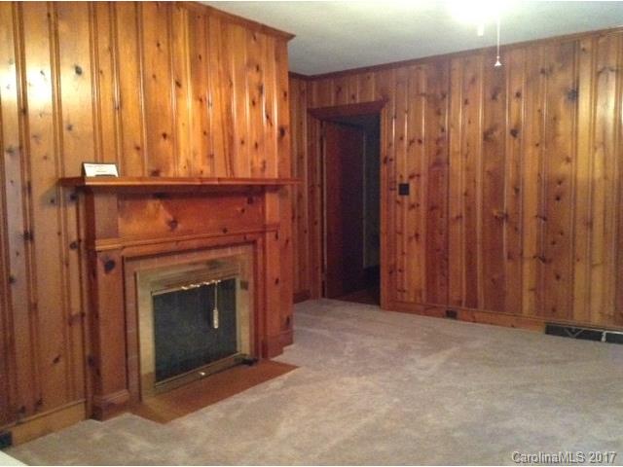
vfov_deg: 42.9
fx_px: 594
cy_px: 234
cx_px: 312
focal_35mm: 33
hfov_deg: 55.4
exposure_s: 1/15
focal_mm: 3.3
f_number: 2.4
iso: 640
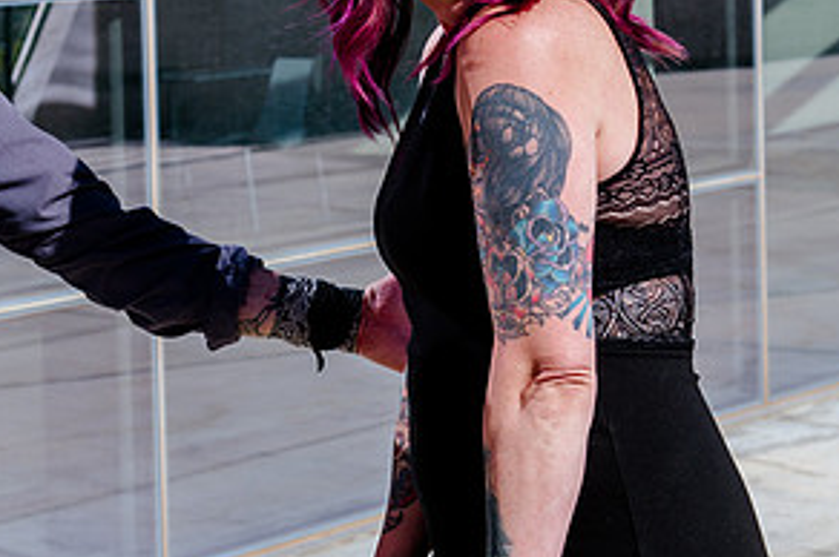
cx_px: 245
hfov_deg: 17.6
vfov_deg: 11.7
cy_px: 17
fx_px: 2700
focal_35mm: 116
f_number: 7.1
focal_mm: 50
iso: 200
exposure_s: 1/800
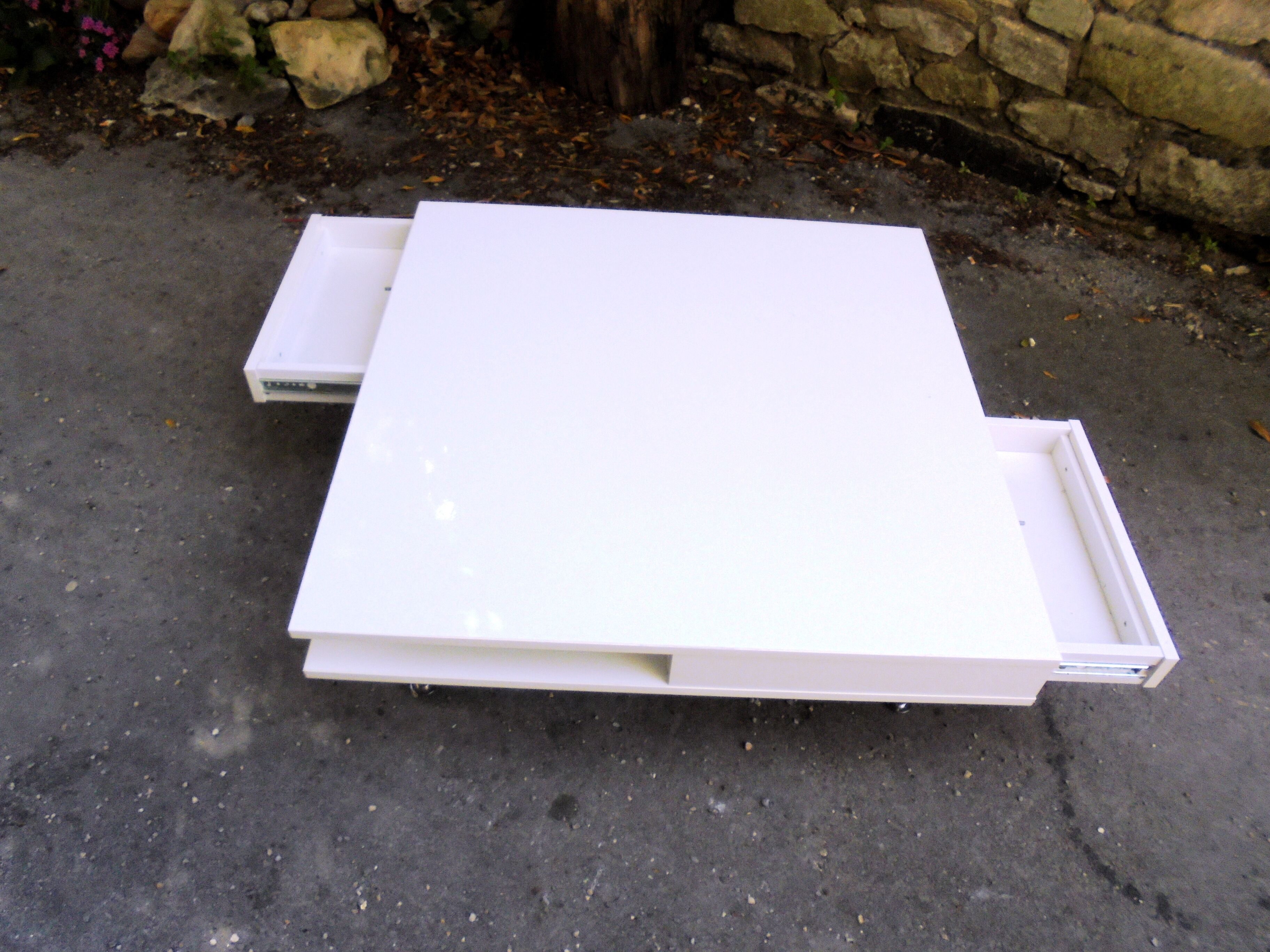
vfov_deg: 53.1
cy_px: 476
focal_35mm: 26
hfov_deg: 67.3
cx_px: 635
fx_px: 954
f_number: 3.5
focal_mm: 4.6
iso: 100
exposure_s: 1/320
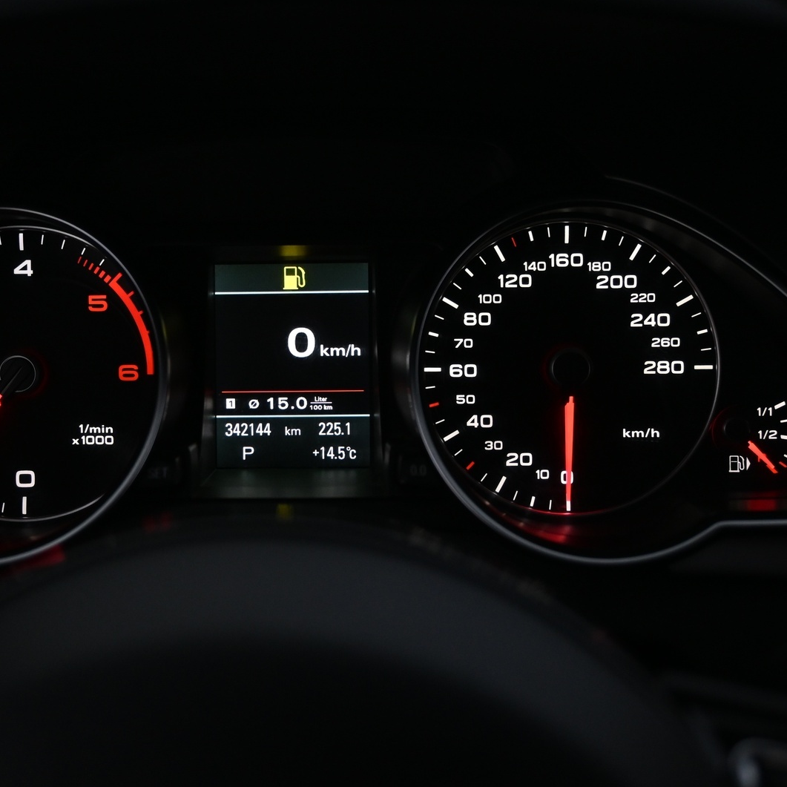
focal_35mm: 49
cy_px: 393
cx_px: 292
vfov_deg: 34.9
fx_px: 1251
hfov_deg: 34.7
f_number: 4.2
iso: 1250
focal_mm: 25
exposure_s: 1/40
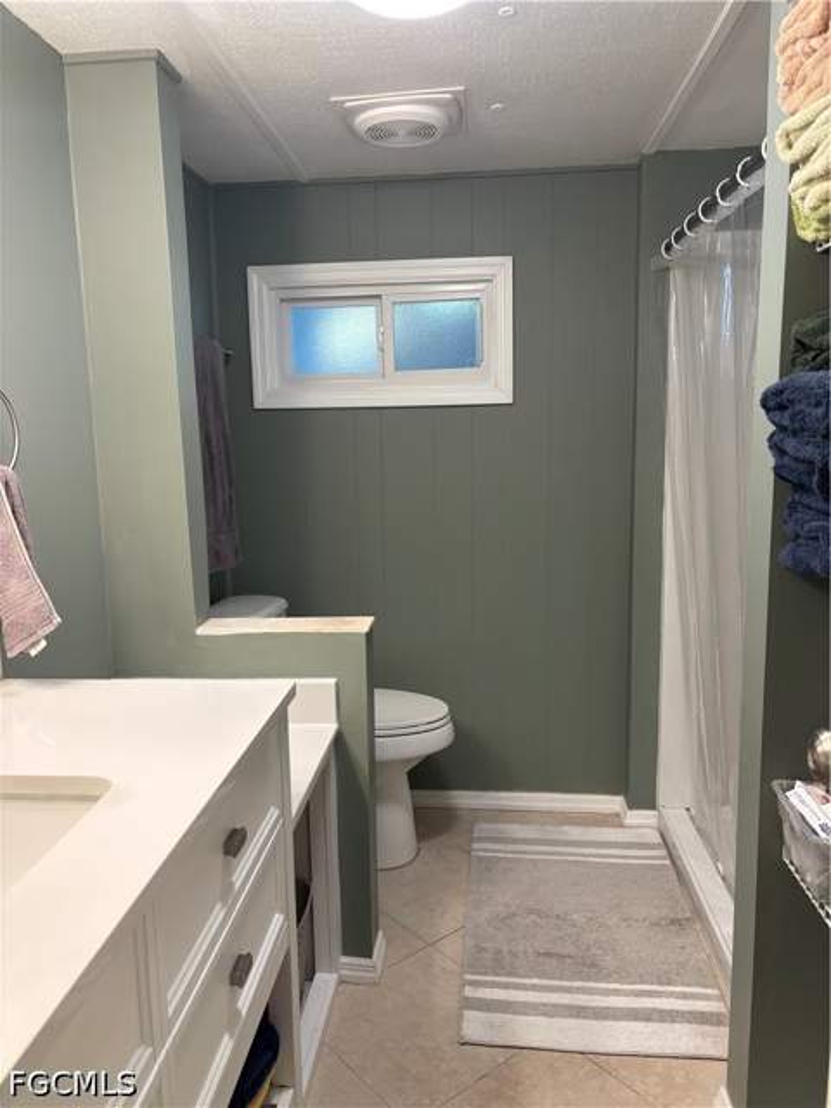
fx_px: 832
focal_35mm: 26
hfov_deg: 53.1
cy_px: 554
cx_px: 416
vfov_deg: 67.3
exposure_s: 1/60
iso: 100
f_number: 1.6
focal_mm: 5.96
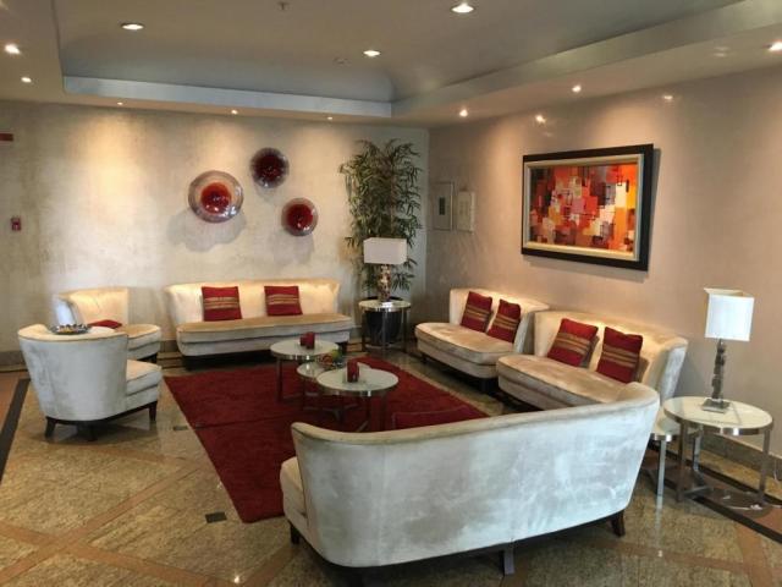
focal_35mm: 29
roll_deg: +0.6
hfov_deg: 61.7
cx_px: 391
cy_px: 294
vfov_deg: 48.2
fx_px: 655
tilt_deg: -9.0
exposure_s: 1/30
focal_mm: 4.15
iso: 200
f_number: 2.2
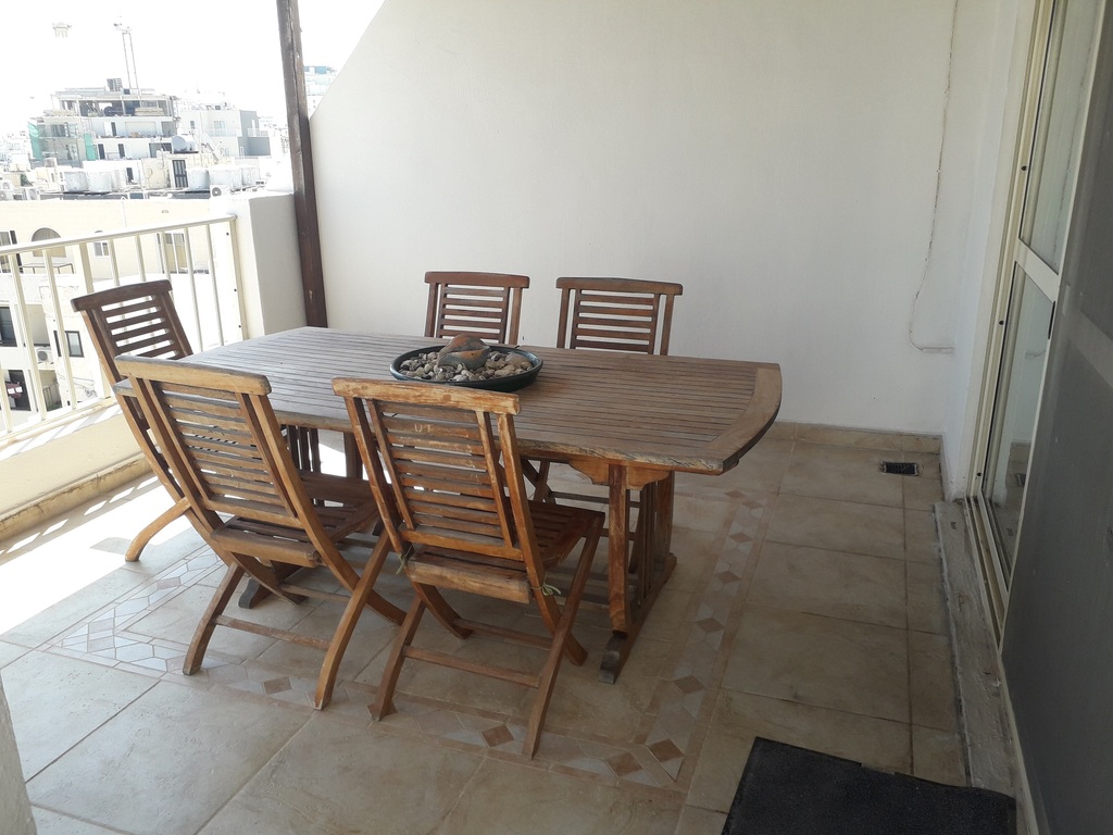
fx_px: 868
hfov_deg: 65.3
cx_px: 556
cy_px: 418
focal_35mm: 27
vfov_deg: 51.4
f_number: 1.9
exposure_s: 1/436
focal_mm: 3.6
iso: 40
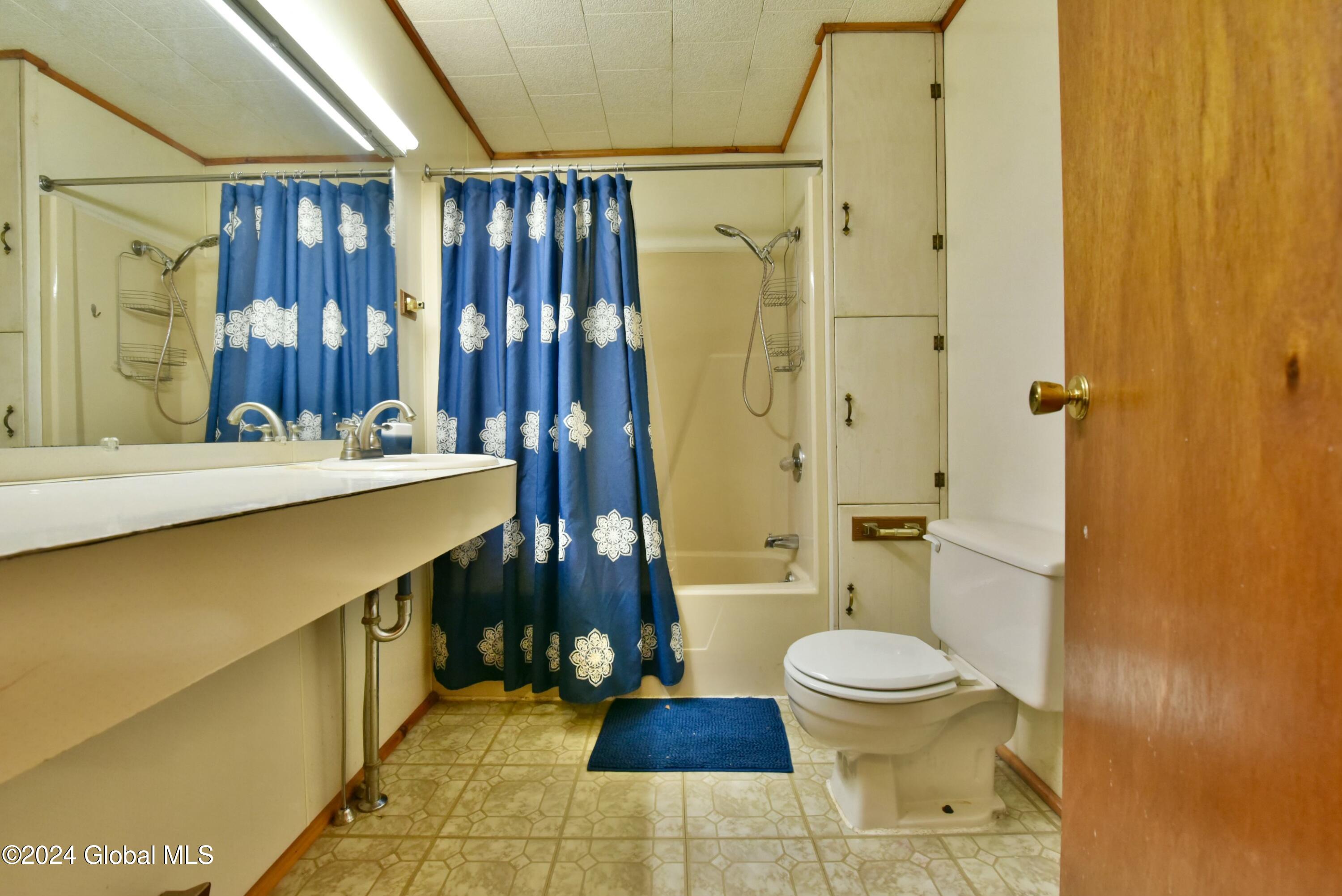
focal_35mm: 14
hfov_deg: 104.2
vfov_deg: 81.3
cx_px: 671
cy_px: 448
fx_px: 522
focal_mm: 14
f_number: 8
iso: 4000
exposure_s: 1/40
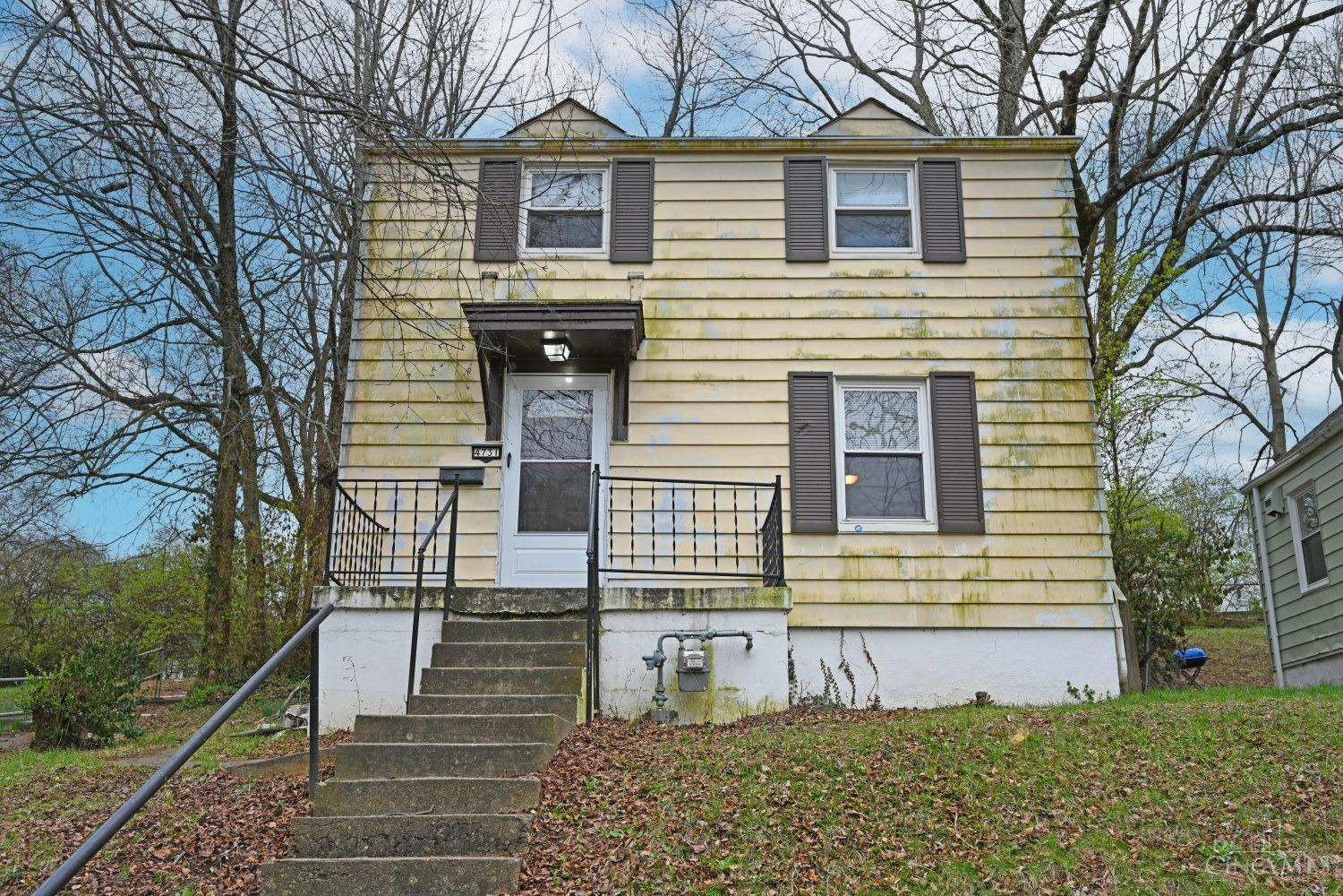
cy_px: 448
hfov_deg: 61.9
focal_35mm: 30
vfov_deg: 43.6
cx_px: 672
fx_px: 1119
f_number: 5.6
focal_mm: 30
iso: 200
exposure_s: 1/250
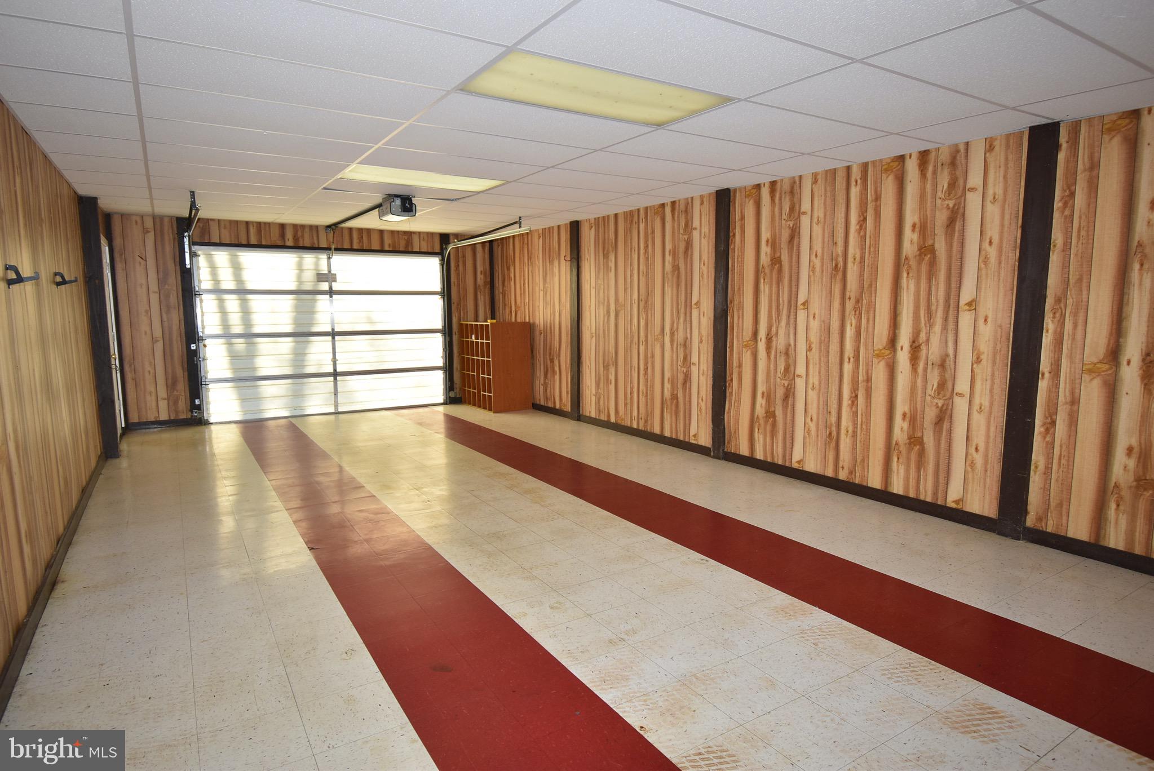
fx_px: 626
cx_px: 577
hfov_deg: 85.4
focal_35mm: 20
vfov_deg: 63.3
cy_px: 386
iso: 250
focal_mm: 13
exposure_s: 1/200
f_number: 5
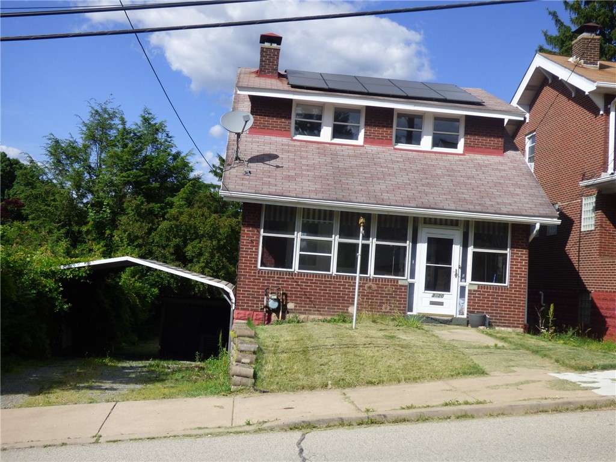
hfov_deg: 43.9
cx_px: 308
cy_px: 231
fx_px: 765
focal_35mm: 43
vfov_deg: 33.6
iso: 100
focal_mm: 7.37
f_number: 3.6
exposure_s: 1/1000
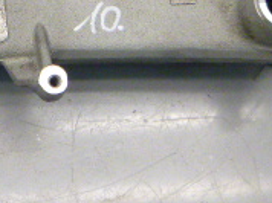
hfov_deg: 20.6
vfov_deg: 16.1
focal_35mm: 90
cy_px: 0
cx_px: -37
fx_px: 706
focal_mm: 4.5
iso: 400
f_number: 3.9
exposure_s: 1/60
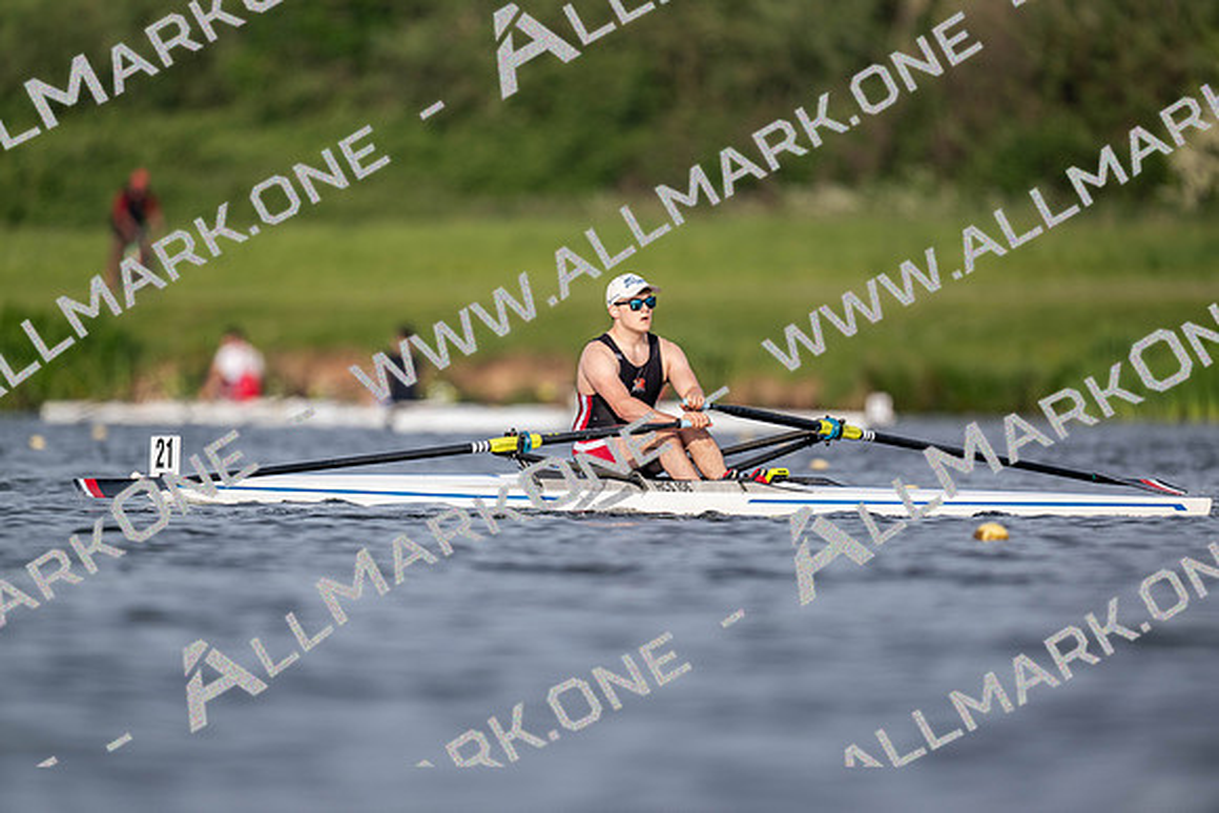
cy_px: 406
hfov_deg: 3.4
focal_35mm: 600
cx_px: 610
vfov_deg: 2.3
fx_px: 20320
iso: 250
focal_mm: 600
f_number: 4
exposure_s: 1/2500
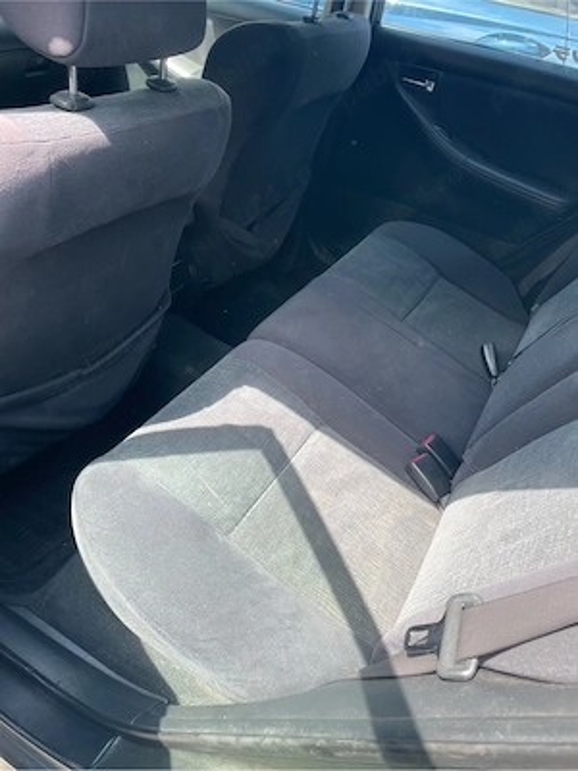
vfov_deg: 67.3
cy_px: 386
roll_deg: -11.4
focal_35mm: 26
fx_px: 579
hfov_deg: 53.1
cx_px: 289
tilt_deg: -40.2
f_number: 1.6
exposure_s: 1/331
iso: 32
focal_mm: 4.2
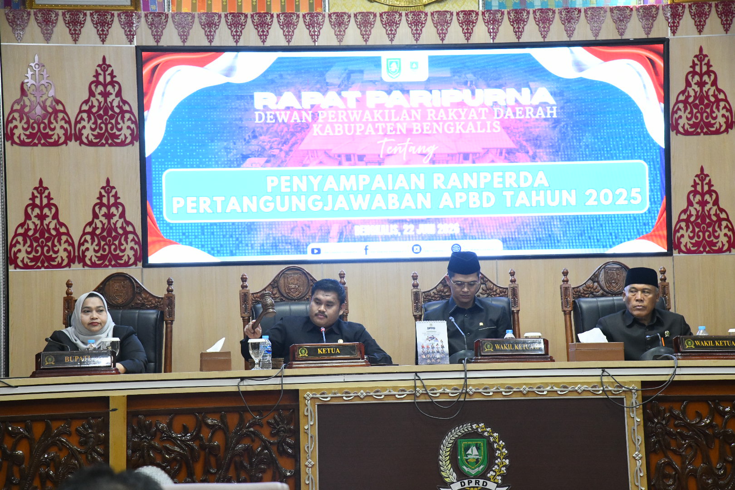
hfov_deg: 23.6
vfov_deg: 15.9
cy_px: 245
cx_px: 368
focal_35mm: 86
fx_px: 1756
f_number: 9
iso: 10000
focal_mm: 86
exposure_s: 1/60
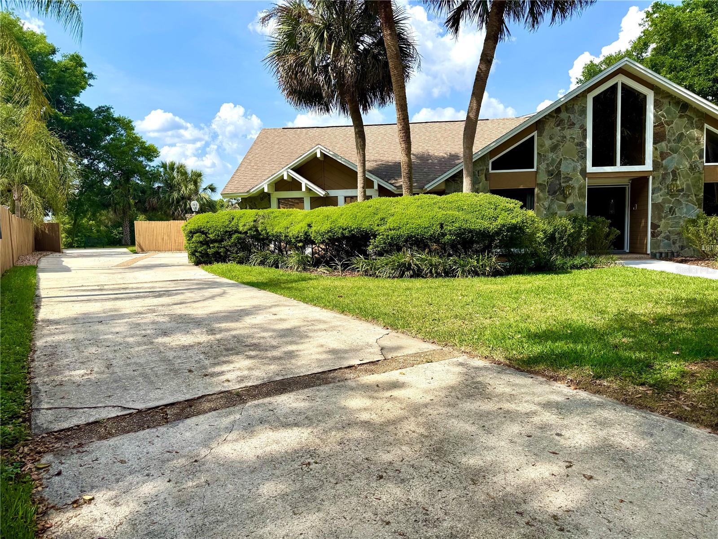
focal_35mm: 24
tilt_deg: -5.4
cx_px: 359
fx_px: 498
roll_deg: +0.5
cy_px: 270
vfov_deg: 56.8
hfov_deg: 71.6
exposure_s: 1/4310
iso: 80
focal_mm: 6.76
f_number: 1.78
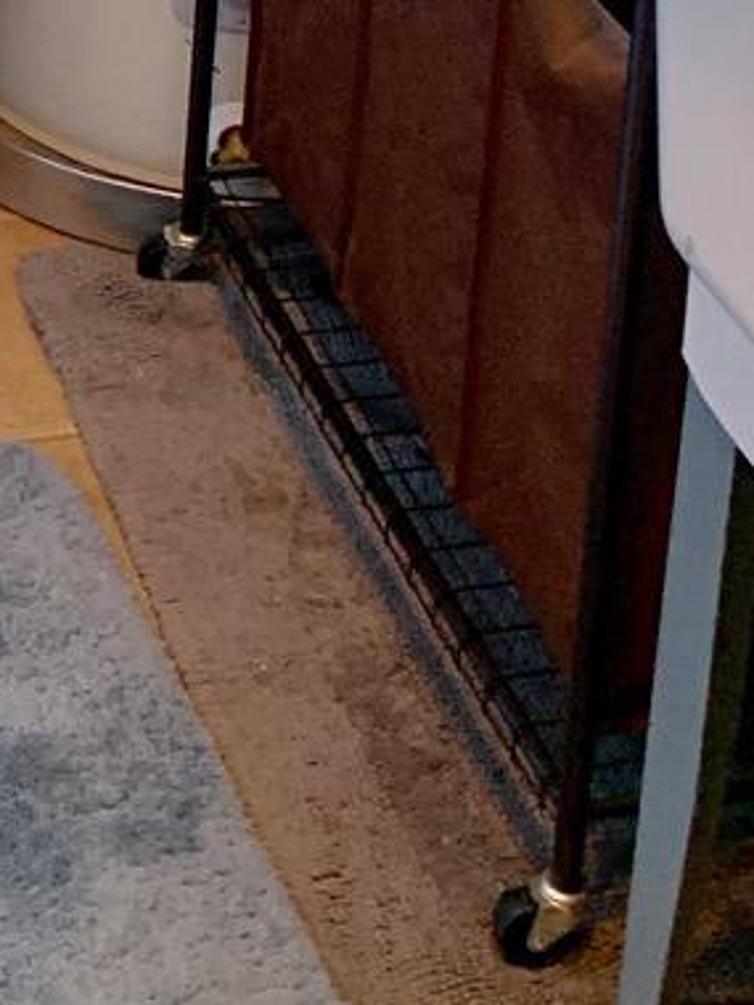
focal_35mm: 105
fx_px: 3049
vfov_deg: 15.8
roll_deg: -1.1
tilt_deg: -13.8
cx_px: -198
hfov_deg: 13.6
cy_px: -825
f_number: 1.8
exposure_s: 1/60
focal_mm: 4.25
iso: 200
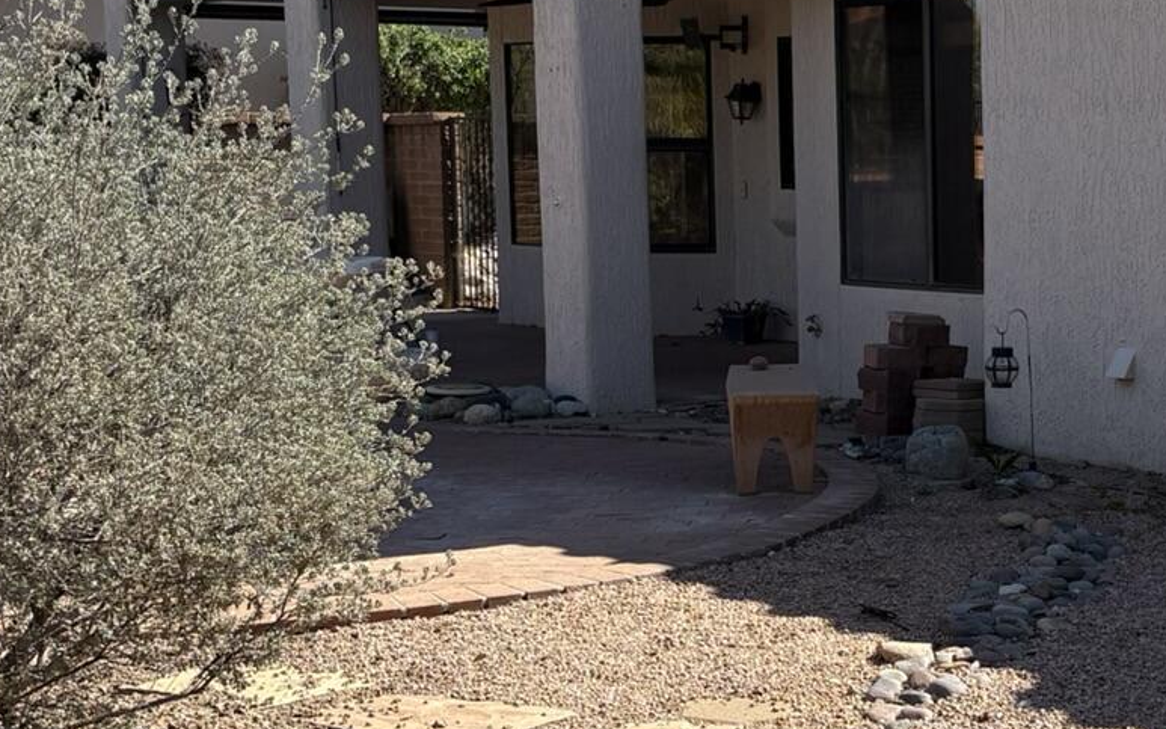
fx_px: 2320
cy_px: 412
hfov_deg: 27.3
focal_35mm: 73
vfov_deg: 17.8
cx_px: 1018
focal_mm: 5.96
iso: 50
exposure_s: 1/2141
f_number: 1.6
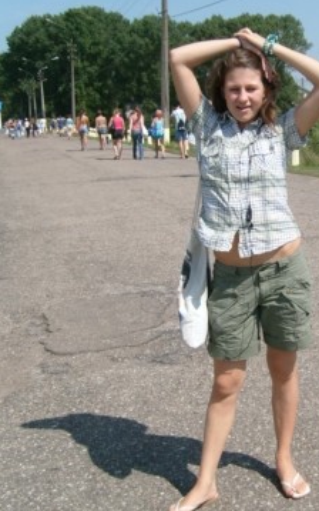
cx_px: 273
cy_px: 231
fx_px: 806
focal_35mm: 58
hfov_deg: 22.0
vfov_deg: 35.1
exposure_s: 1/250
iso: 80
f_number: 7.1
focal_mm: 5.8
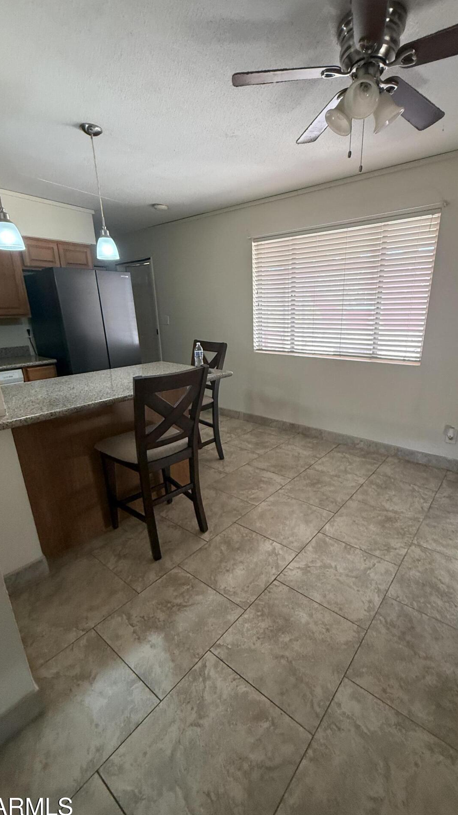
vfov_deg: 99.4
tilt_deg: -19.1
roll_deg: +2.3
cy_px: 419
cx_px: 250
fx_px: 346
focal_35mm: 16
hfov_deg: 66.9
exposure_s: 1/120
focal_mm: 2.22
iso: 320
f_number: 2.2
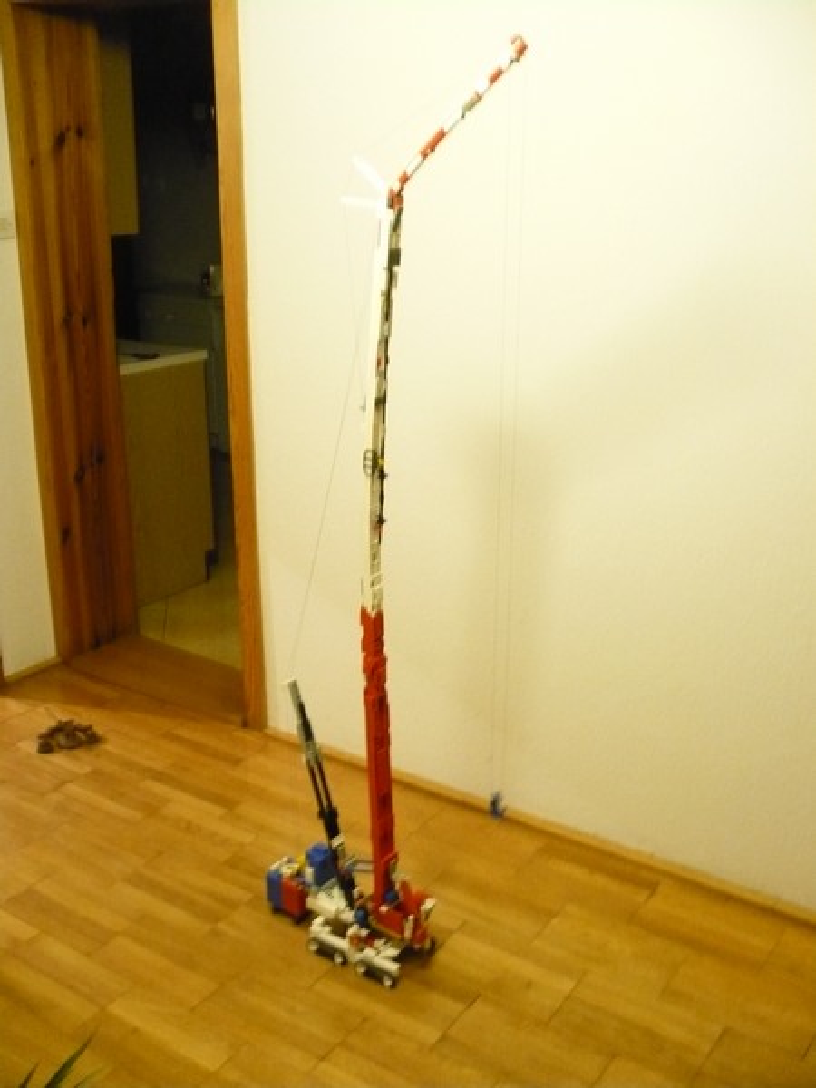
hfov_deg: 40.7
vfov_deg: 52.6
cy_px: 544
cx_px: 408
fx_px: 1100
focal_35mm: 35
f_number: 2.8
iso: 400
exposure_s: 1/4
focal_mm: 5.8
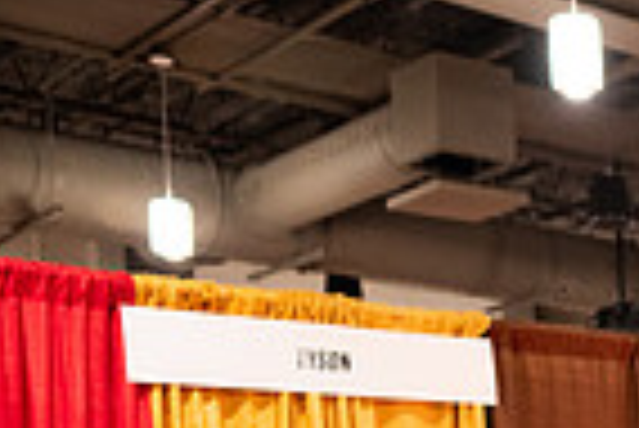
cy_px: 786
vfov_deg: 12.7
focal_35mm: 98
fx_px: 1741
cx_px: 900
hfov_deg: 18.8
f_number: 1.8
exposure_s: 1/200
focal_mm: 24
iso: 1250
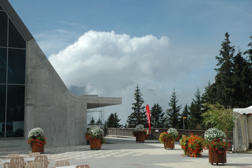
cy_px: 84
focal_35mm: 52
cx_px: 126
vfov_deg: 25.7
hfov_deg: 37.9
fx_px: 367
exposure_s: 1/1000
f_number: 16
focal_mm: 35
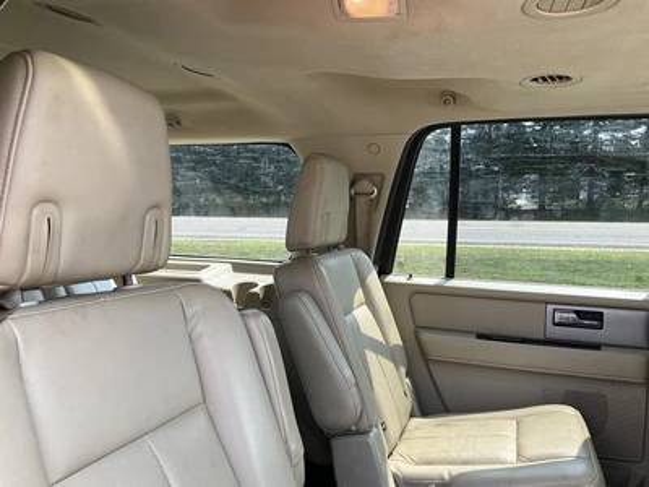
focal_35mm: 29
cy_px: 244
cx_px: 324
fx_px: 544
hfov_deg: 61.7
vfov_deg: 48.2
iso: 20
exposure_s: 1/122
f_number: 1.8
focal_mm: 3
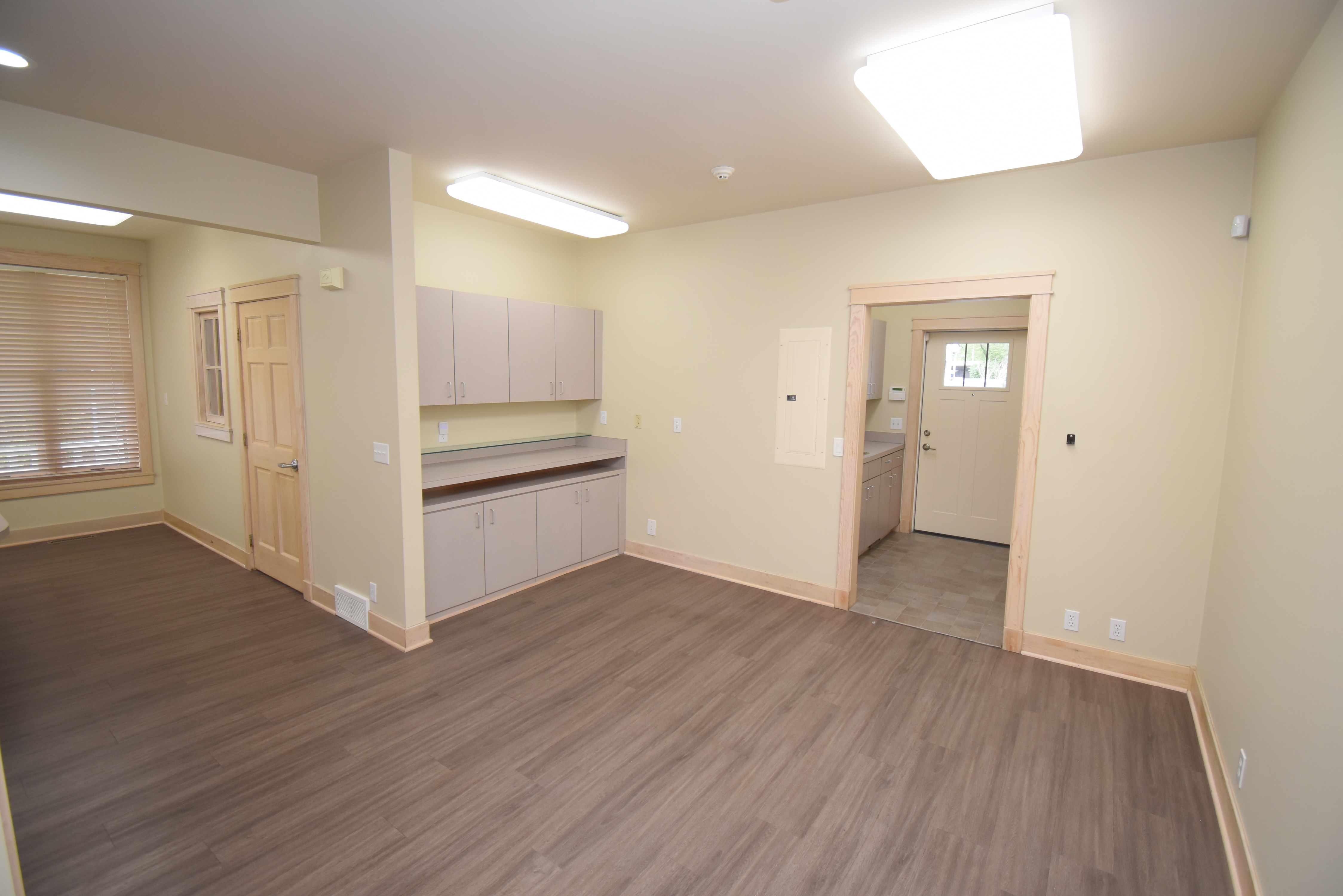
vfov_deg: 77.4
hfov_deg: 100.4
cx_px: 672
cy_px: 448
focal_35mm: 15
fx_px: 560
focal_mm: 10
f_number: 4.5
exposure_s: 1/80
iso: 800
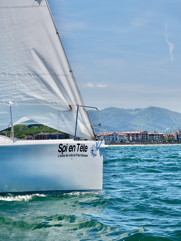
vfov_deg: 17.9
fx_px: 767
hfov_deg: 13.5
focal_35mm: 110
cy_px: 120
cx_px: 90
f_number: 10
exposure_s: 1/800
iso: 200
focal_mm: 55
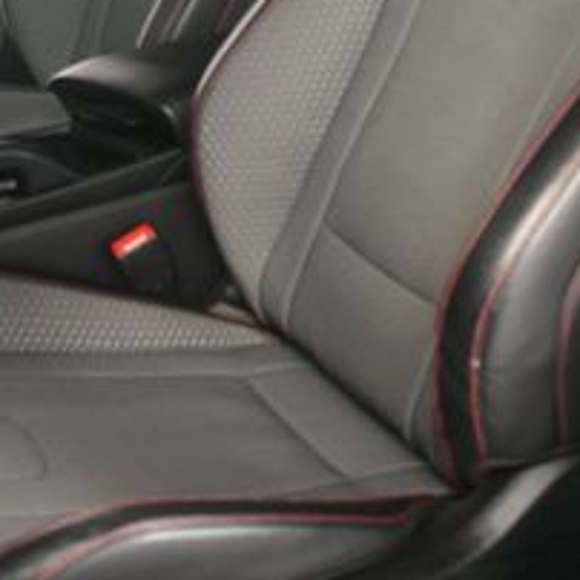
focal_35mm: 89
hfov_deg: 19.5
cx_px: 365
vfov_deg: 19.3
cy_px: 109
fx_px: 1687
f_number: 3.5
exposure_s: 1/160
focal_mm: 22
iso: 100
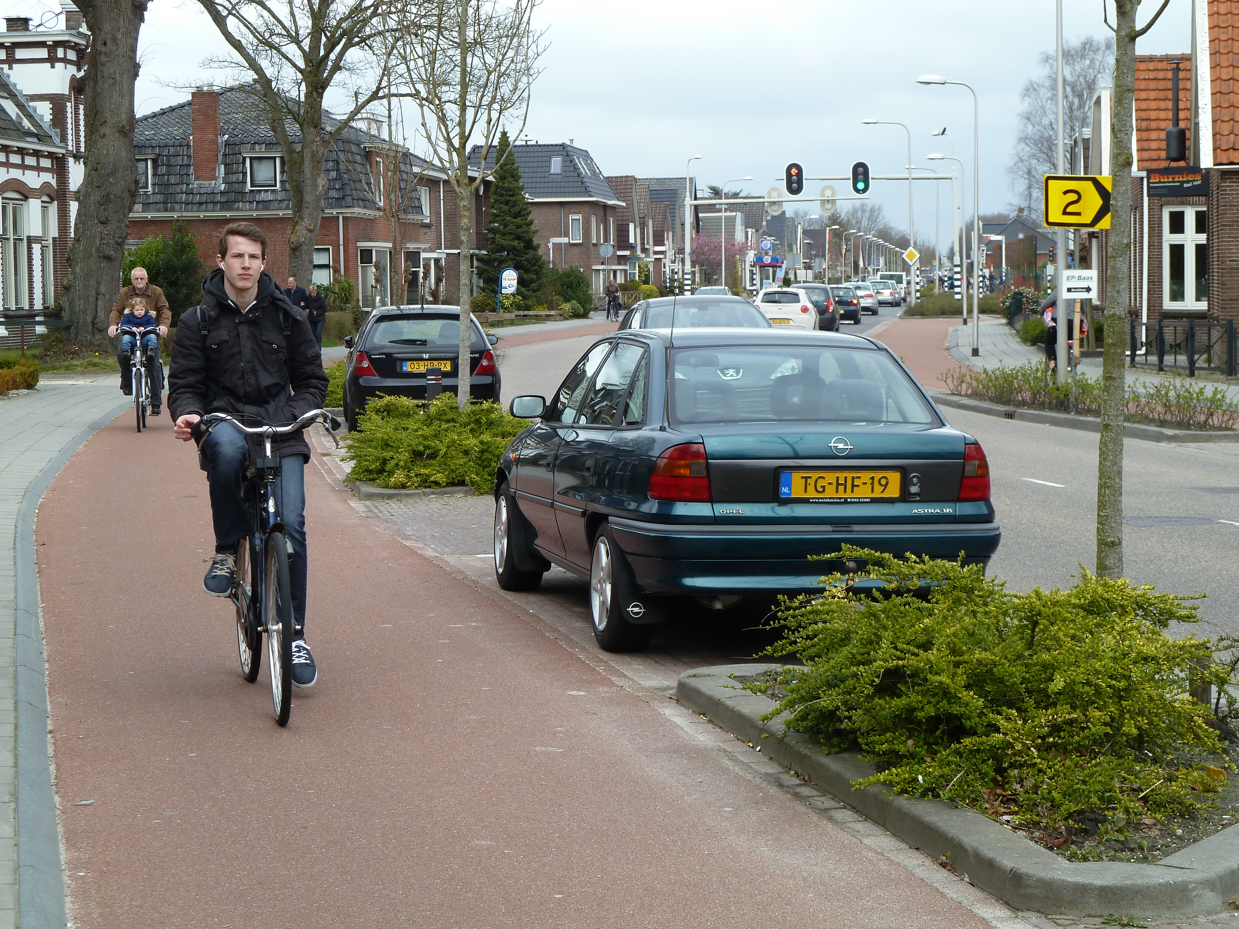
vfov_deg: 18.9
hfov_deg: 25.0
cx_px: 620
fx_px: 2792
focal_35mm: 78
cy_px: 464
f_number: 4.2
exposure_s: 1/250
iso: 80
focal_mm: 12.8
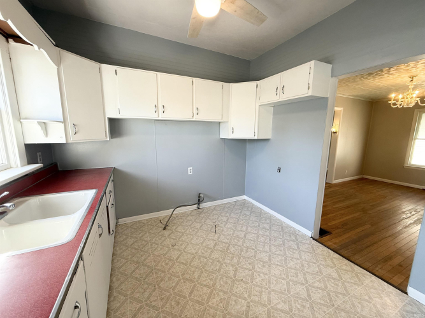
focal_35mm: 14
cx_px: 212
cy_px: 159
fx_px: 172
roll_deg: -0.7
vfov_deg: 85.7
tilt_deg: -8.3
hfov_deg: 102.1
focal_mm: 2.22
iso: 125
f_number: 2.2
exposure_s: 1/120
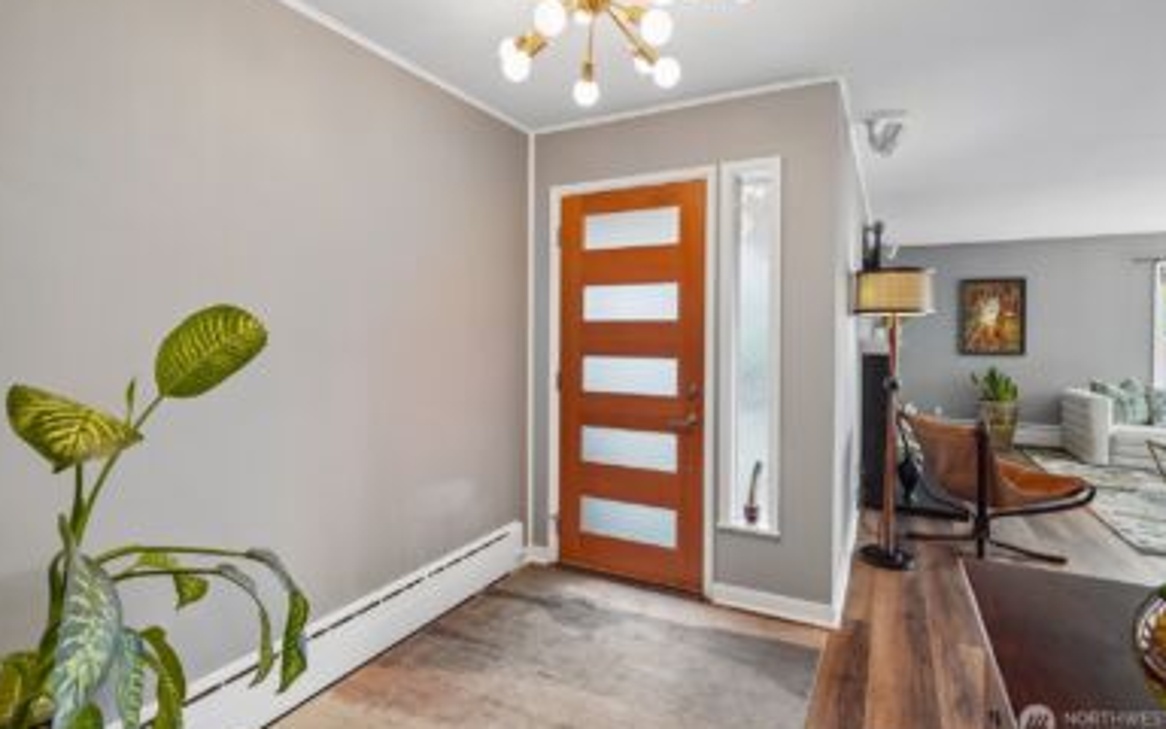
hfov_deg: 94.4
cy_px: 345
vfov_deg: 68.0
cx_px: 586
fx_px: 540
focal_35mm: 17
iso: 1600
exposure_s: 1/60
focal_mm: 16
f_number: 8
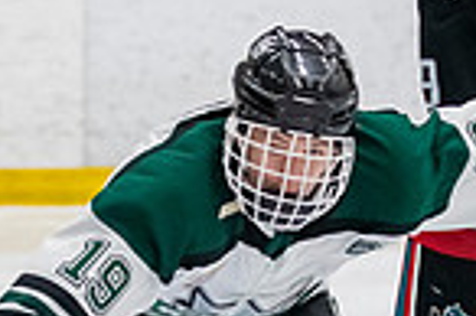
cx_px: 237
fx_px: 6168
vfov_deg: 2.9
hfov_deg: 4.4
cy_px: 386
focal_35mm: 467
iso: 2000
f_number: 3.2
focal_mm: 80
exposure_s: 1/640
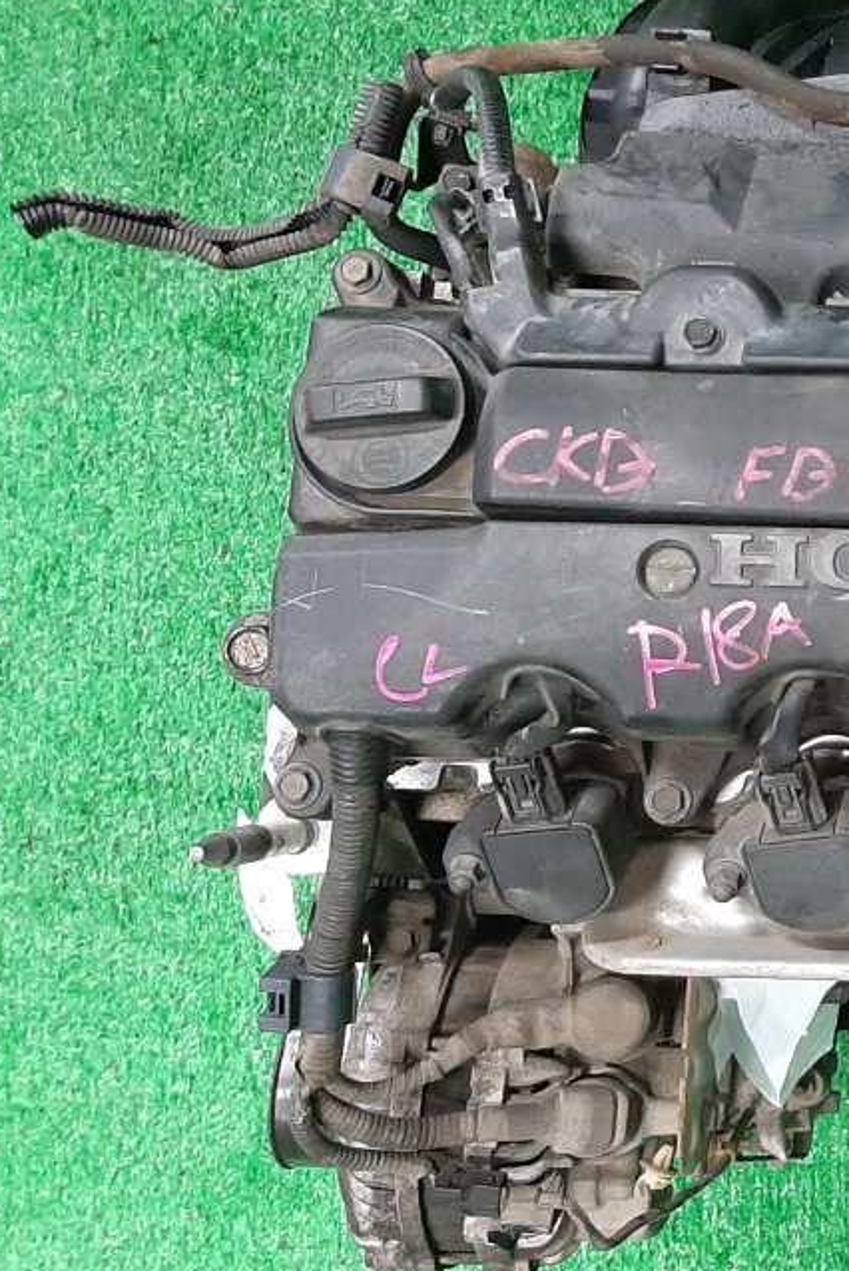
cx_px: 1279
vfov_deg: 32.7
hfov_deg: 19.4
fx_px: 2155
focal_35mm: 61
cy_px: 480
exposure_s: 1/50
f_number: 1.7
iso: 187
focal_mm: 3.93
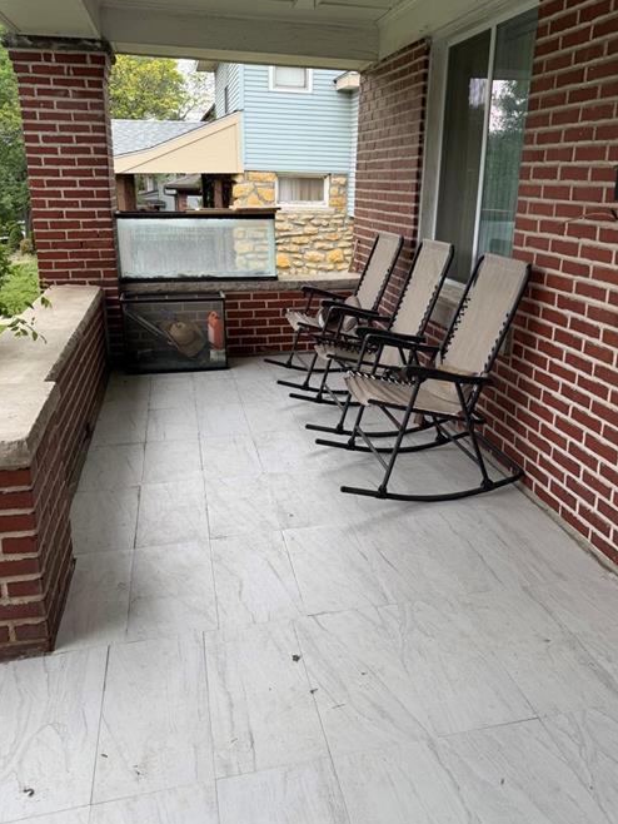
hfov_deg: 49.7
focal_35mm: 28
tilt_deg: -17.3
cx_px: 338
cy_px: 391
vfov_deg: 63.4
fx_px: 666
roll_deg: -2.1
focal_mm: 6.76
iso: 80
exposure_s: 1/683
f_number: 1.78
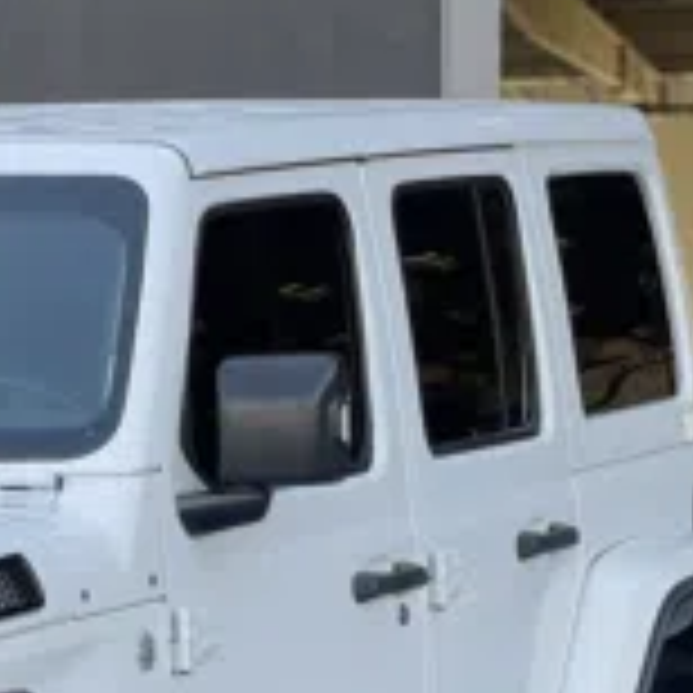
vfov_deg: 7.4
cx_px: -297
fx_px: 5323
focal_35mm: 235
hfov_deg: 7.3
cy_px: 716
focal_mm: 7.5
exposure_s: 1/121
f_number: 2.2
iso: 20
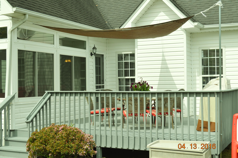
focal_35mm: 54
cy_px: 79
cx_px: 119
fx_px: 357
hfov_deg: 36.9
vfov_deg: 25.0
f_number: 8
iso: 100
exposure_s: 1/250
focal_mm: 36
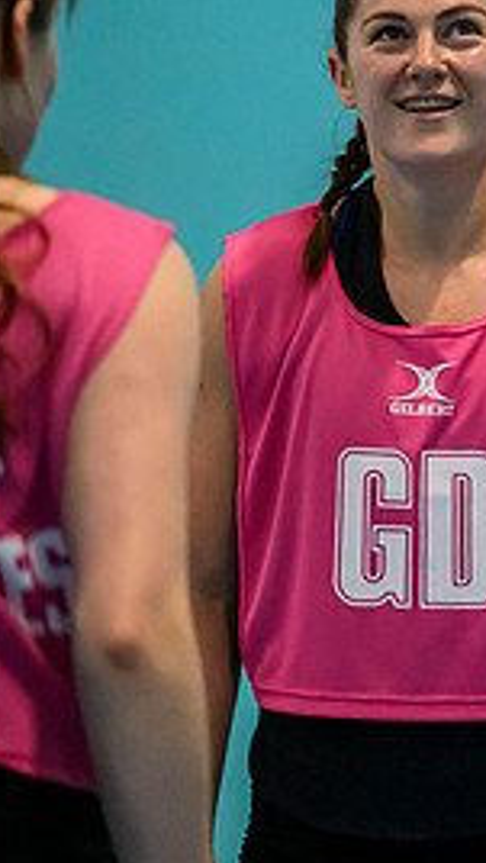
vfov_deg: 3.7
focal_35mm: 590
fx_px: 13500
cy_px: 79
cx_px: 1171
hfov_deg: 2.1
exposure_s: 1/1000
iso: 8000
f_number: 2.8
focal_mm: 200
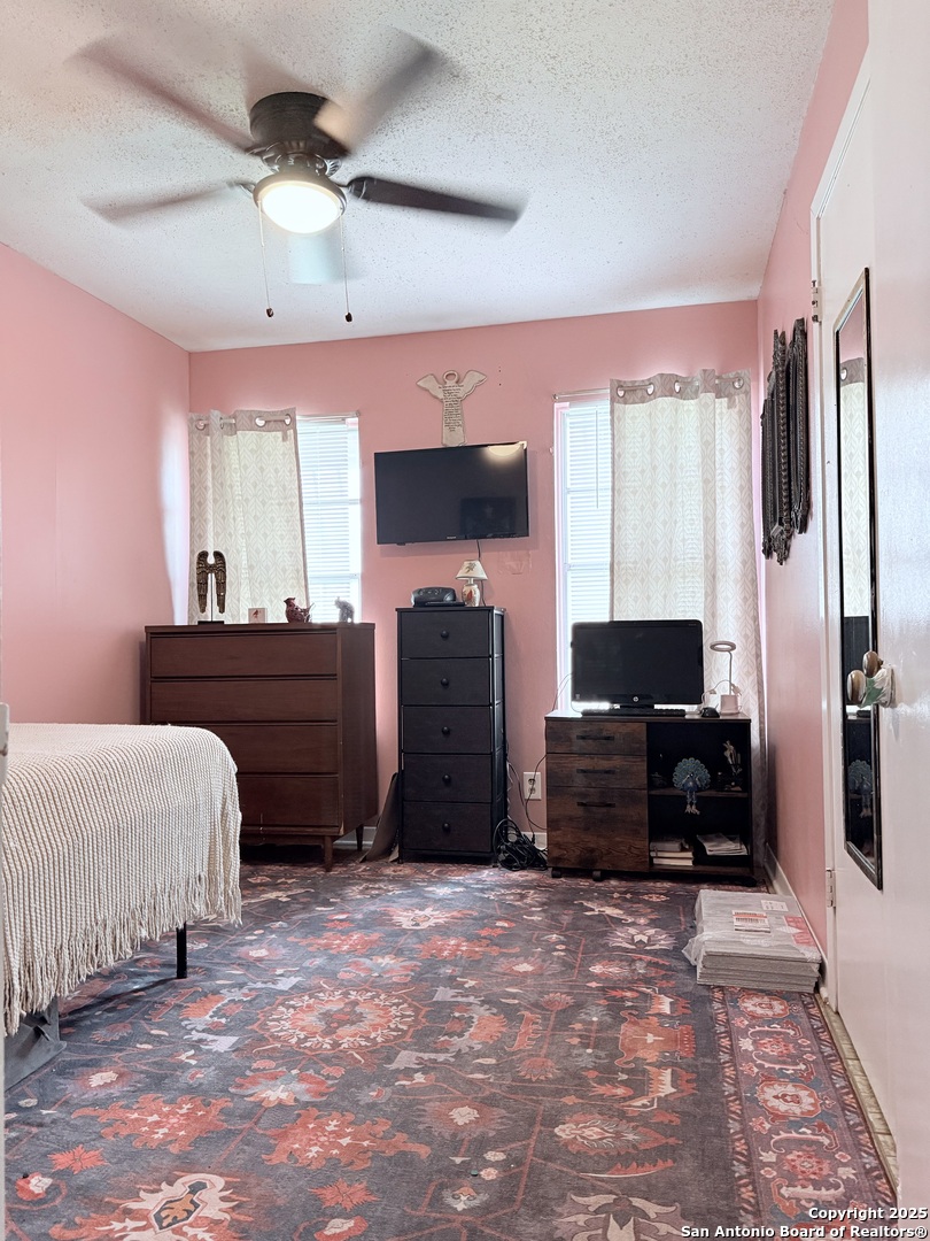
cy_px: 620
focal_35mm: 24
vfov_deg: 71.6
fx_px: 860
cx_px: 465
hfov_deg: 56.8
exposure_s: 1/60
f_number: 1.78
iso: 400
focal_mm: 6.76
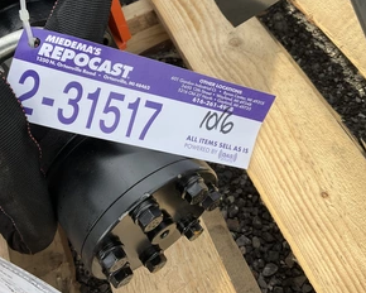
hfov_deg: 46.7
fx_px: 422
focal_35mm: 39
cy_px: 107
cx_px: 159
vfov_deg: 38.0
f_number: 1.8
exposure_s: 1/454
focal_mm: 3
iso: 25
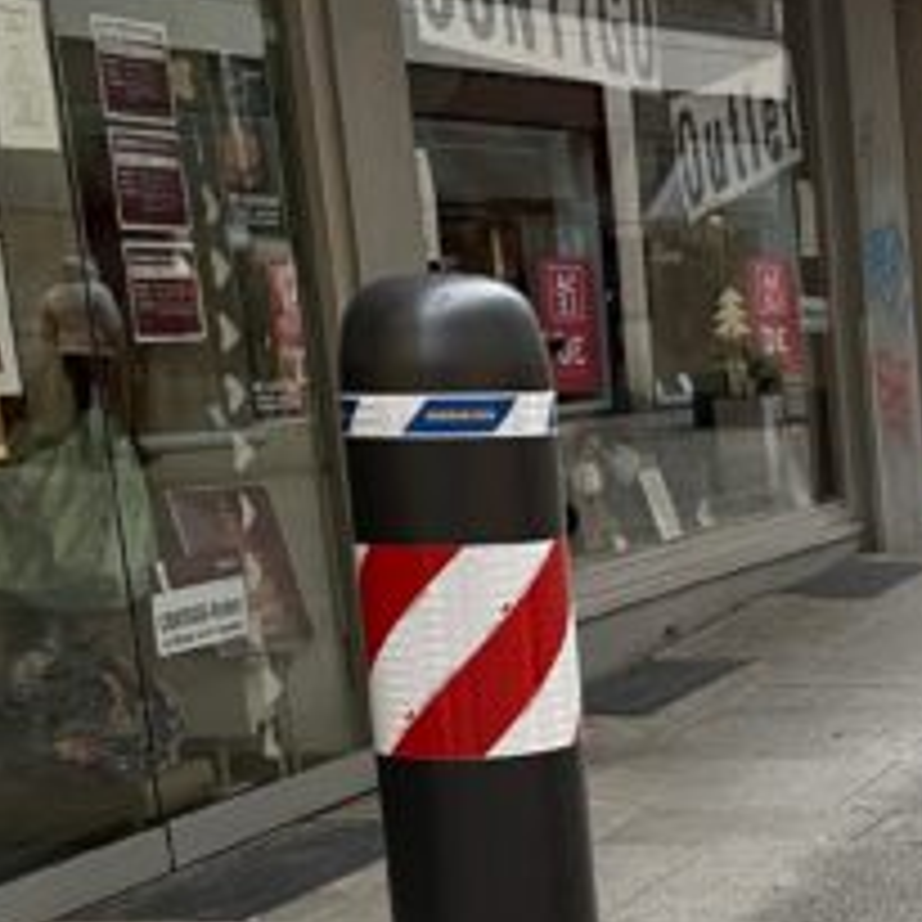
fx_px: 2592
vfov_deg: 19.5
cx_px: 1349
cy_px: 949
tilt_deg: -13.5
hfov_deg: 18.1
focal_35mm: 86
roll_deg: +1.7
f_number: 1.6
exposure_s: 1/50
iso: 100
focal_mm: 4.2
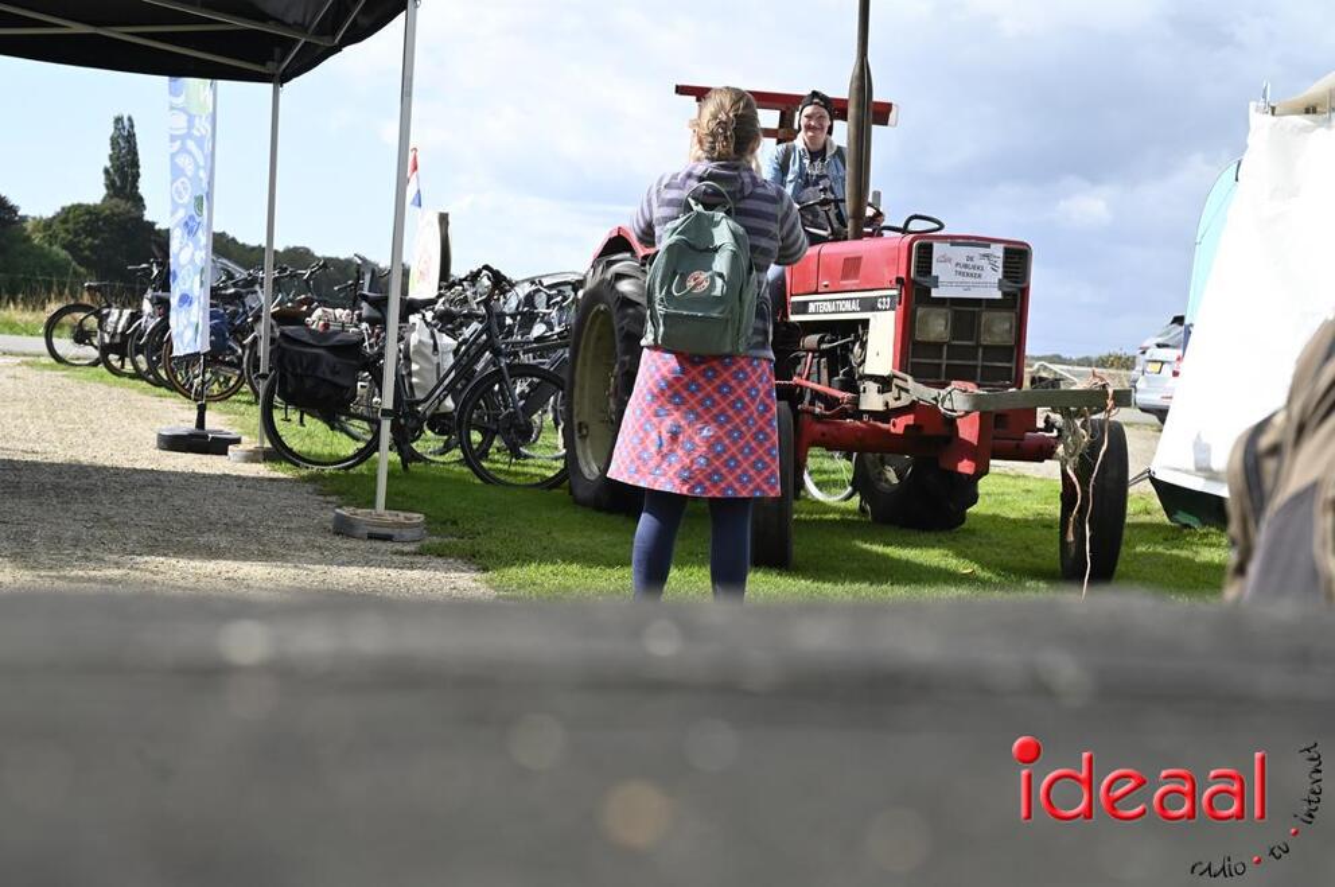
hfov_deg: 32.4
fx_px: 2296
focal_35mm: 62
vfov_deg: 21.9
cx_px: 668
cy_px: 444
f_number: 7.1
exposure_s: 1/800
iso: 400
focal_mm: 62
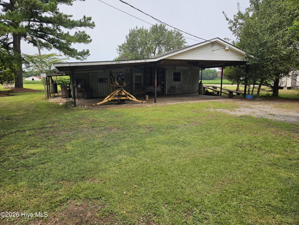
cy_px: 112
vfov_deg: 58.9
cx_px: 150
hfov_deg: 73.9
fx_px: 199
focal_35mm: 23
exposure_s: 1/541
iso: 10
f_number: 1.7
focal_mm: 6.3
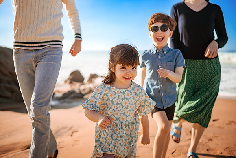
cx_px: 118
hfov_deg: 54.4
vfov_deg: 37.9
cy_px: 79
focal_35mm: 35
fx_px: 229
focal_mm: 35
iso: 100
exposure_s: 1/8000
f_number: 1.8
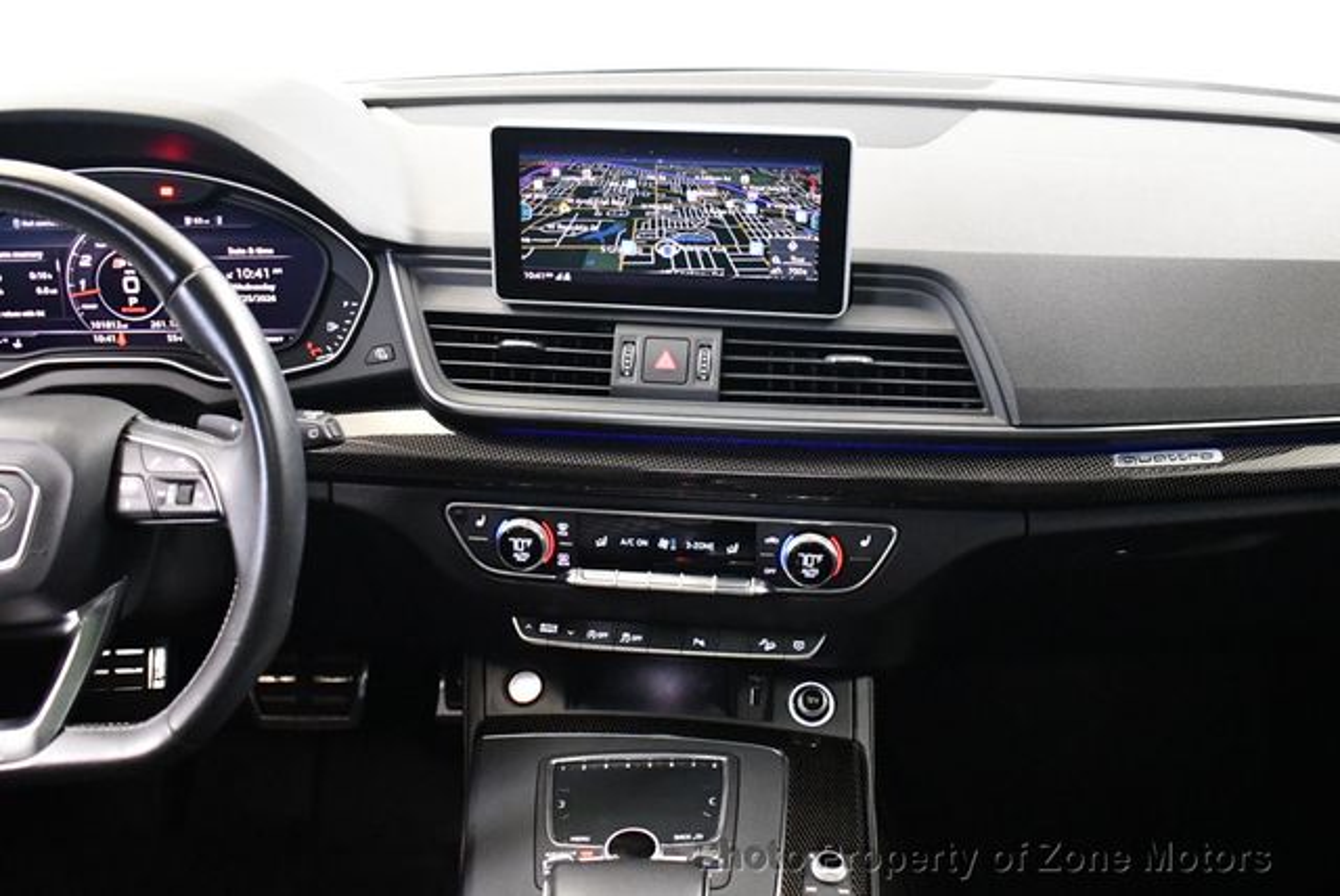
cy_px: 448
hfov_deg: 53.1
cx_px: 670
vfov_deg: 36.9
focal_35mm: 36
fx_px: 1341
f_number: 3.5
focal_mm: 18
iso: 6400
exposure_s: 1/60
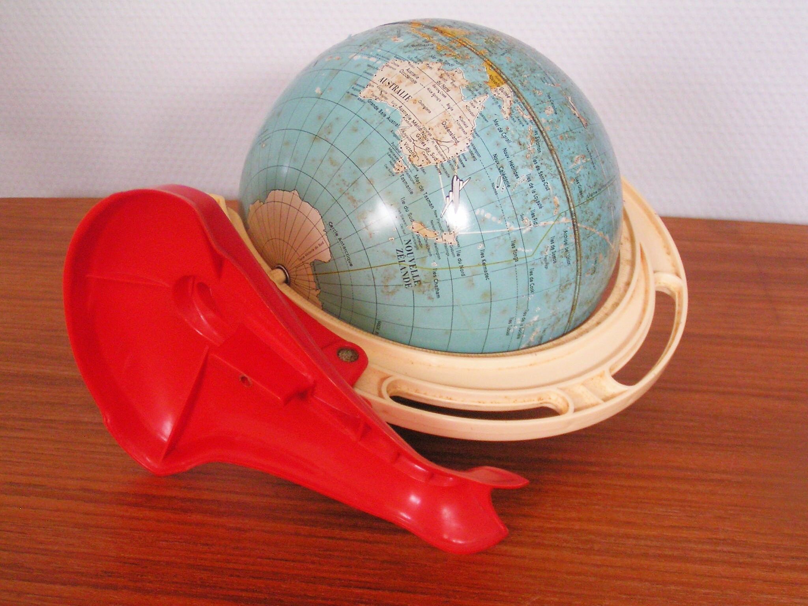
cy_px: 303
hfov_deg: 30.7
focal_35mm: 63
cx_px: 404
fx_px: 1471
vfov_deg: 23.3
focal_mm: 9.7
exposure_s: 1/40
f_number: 3.2
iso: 200
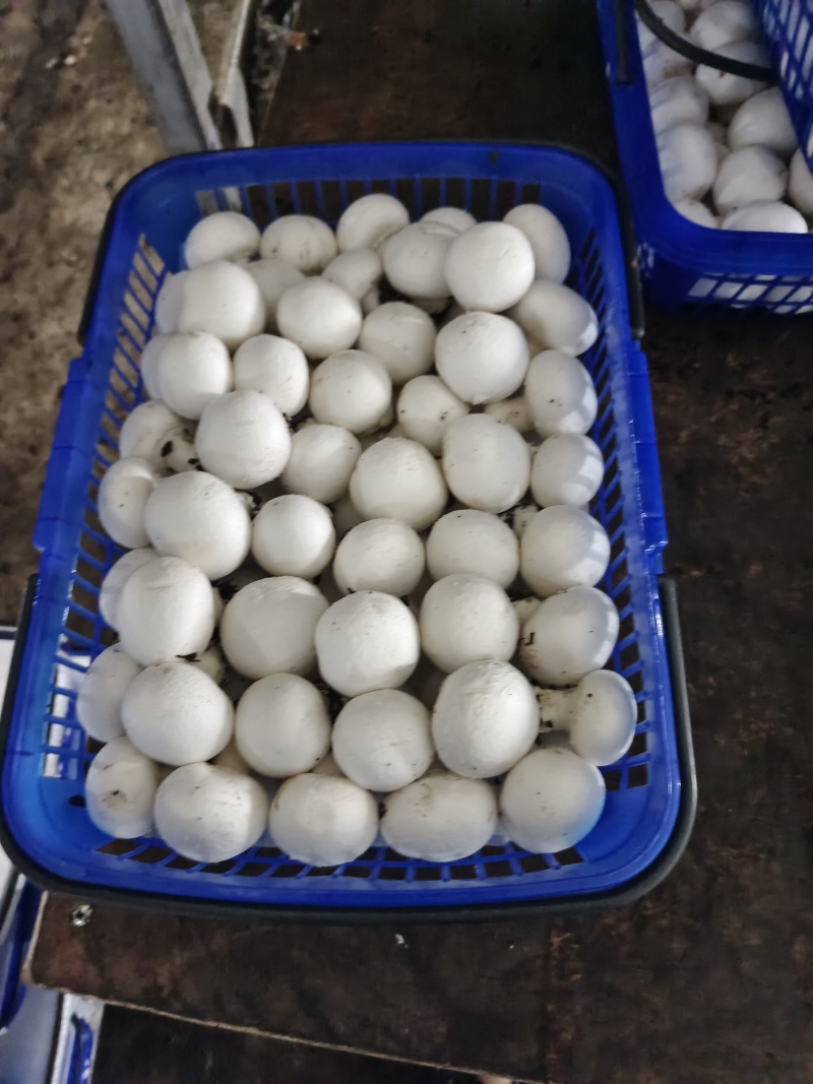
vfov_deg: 73.9
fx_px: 720
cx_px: 406
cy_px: 542
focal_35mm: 23
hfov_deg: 58.9
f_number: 1.88
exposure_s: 1/16.7
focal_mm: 5.59
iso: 6490
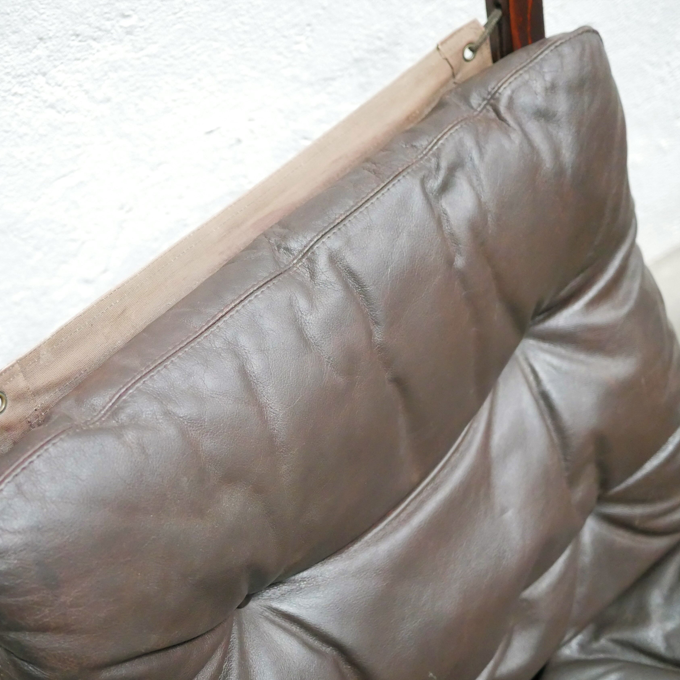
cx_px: 240
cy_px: 346
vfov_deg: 35.4
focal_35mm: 48
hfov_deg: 35.1
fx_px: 1067
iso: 3200
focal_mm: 20
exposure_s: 1/40
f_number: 1.7
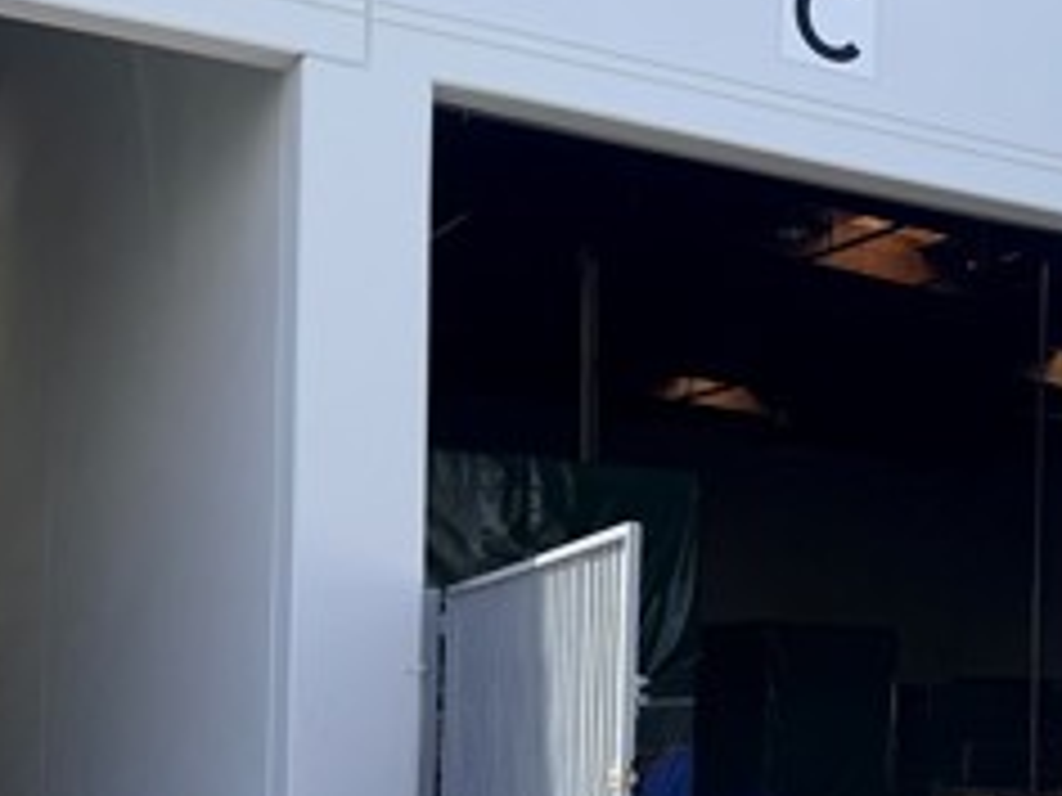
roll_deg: -1.7
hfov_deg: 28.1
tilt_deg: -1.3
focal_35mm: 65
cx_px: 1048
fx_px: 1994
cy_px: 720
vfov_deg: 22.0
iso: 80
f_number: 1.78
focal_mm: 6.76
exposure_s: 1/3584
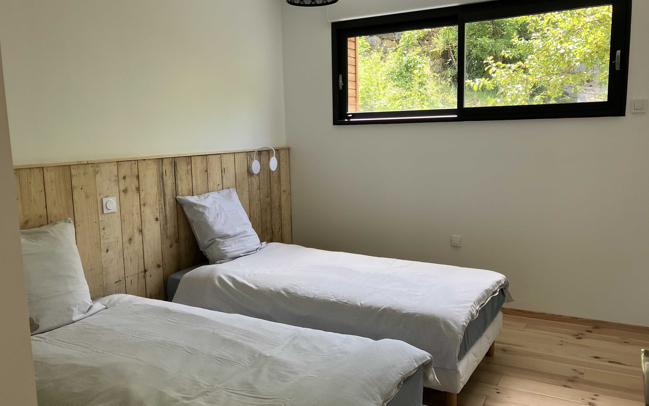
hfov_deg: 62.9
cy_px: 214
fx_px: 531
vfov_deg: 41.8
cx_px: 322
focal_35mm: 30
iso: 64
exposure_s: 1/121
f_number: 1.8
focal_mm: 3.99
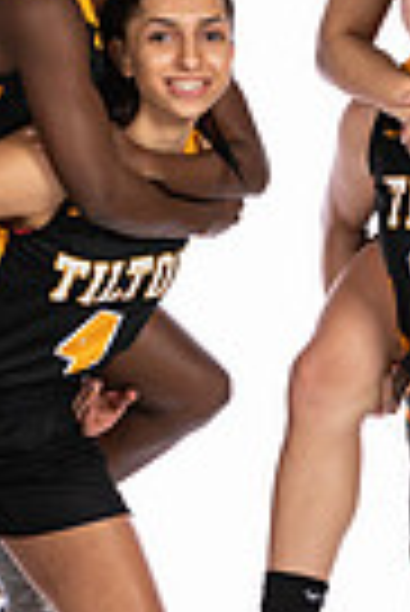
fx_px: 5929
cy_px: 333
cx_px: 306
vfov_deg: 5.9
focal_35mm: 348
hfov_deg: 4.0
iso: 100
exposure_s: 1/100
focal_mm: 70
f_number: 5.6
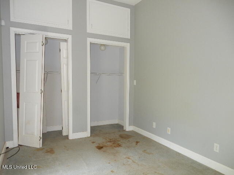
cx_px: 117
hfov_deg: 69.4
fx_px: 169
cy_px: 88
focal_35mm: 25
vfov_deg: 54.9
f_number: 3.7
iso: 200
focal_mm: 4.5
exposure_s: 1/30
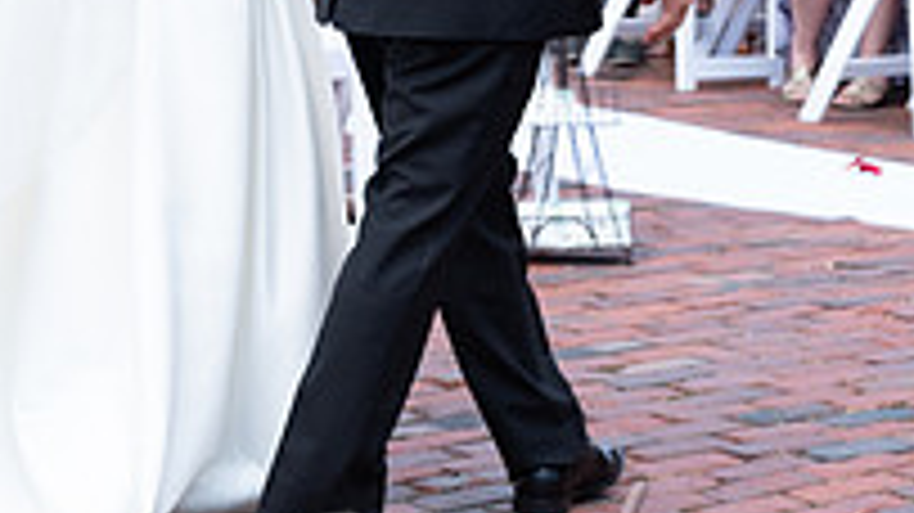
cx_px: 333
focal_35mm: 174
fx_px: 4215
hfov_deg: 12.4
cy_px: -171
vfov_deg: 6.9
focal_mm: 50
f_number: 4.5
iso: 250
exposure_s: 1/200
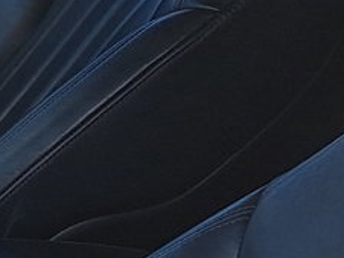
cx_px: -157
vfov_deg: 8.1
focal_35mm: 170
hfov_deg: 11.2
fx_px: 1688
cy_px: 603
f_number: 1.8
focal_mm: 5.23
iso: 50
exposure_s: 1/522
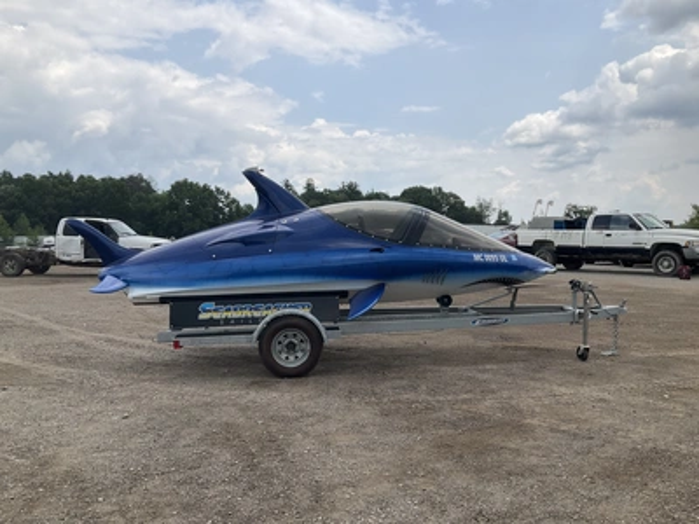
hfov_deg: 61.7
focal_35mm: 29
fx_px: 586
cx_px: 350
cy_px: 262
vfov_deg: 48.2
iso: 25
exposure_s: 1/2227
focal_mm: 3
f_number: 1.8
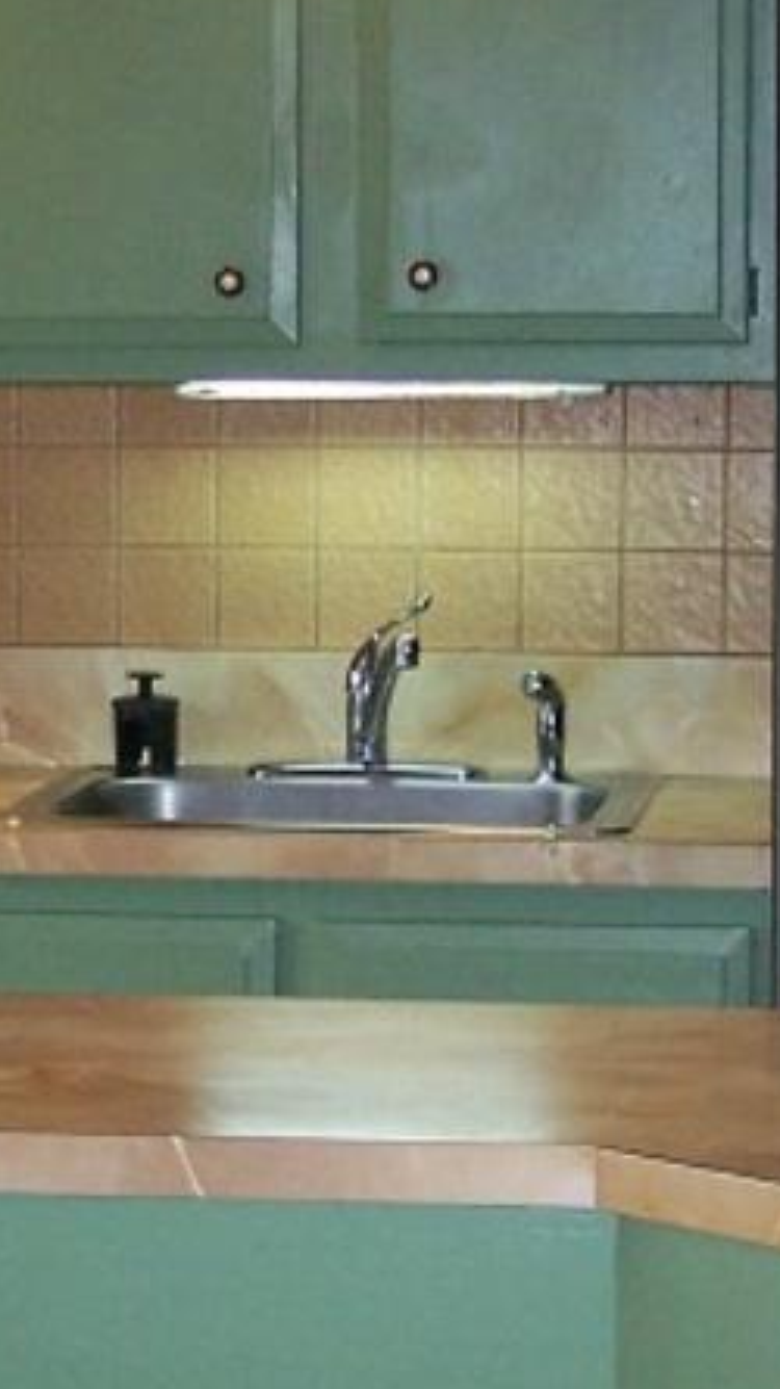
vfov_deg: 16.0
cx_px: 175
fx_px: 4932
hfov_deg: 9.0
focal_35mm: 134
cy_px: 758
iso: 160
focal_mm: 6.3
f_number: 2.8
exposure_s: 1/60
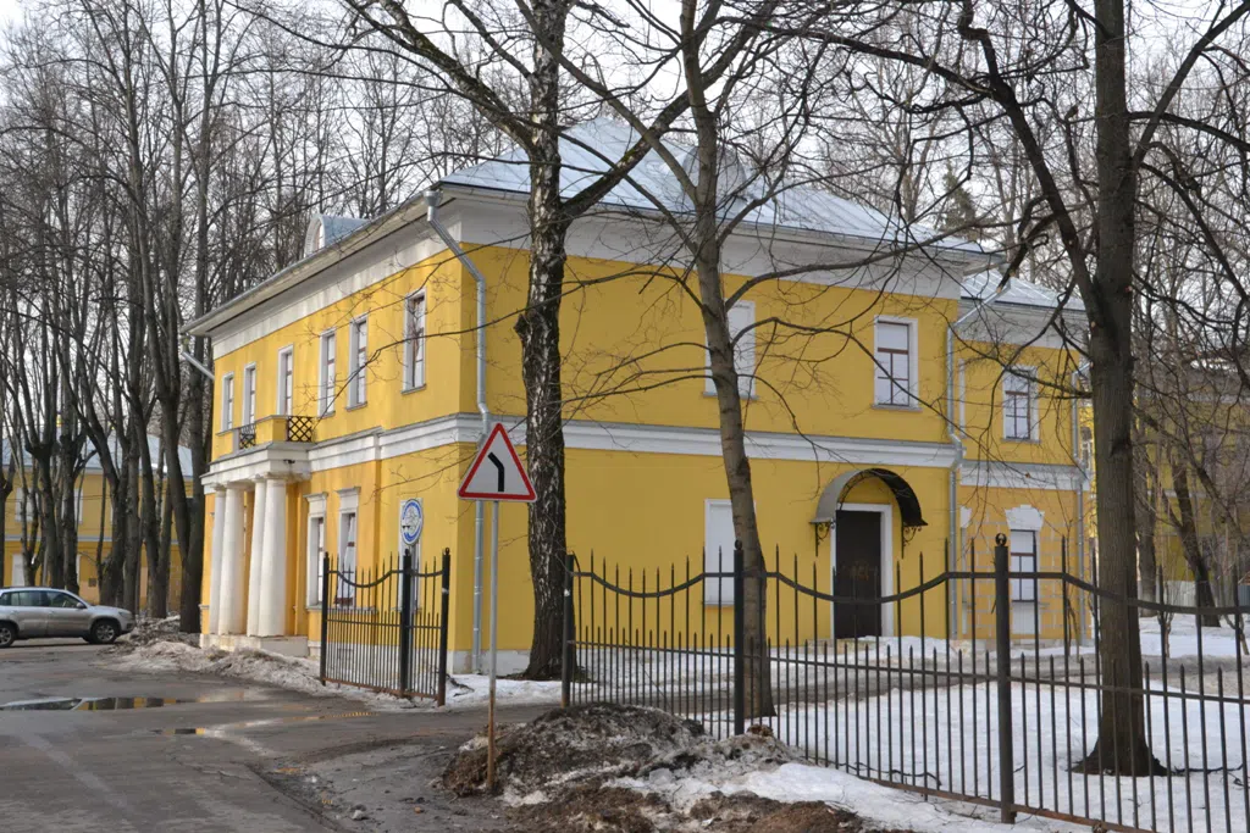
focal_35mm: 45
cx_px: 625
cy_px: 416
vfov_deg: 29.9
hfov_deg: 43.6
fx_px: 1563
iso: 1600
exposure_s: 1/640
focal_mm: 30
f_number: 13
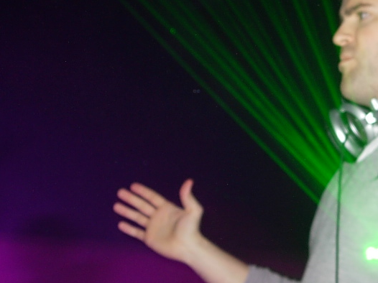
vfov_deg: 19.8
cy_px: 84
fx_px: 808
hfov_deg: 25.5
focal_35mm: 74
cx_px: 344
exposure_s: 1
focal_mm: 7.8
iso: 79
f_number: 2.8
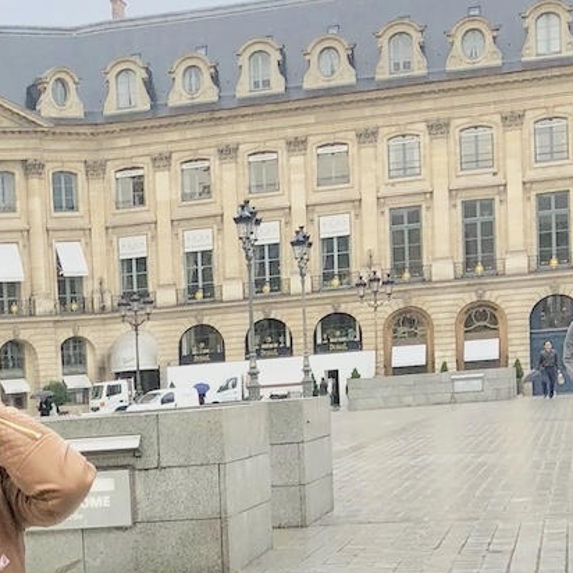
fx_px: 1798
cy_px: 612
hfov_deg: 17.4
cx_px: -90
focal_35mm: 96
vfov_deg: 17.6
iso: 20
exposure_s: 1/899
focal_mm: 4
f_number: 1.8
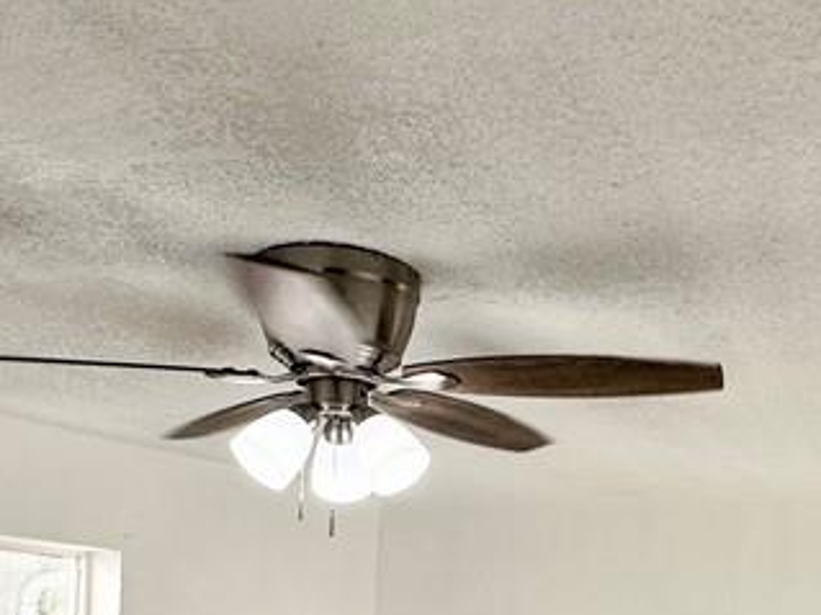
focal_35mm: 45
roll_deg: -3.5
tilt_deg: +0.3
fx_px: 1067
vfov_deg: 29.4
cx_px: 556
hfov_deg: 41.5
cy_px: 654
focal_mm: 2.22
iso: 40
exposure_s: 1/189
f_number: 2.2
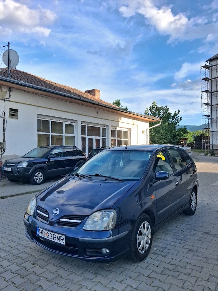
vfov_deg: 65.3
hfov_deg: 51.4
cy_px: 146
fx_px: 227
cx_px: 109
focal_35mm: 27
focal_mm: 4
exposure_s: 1/323
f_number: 1.8
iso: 25
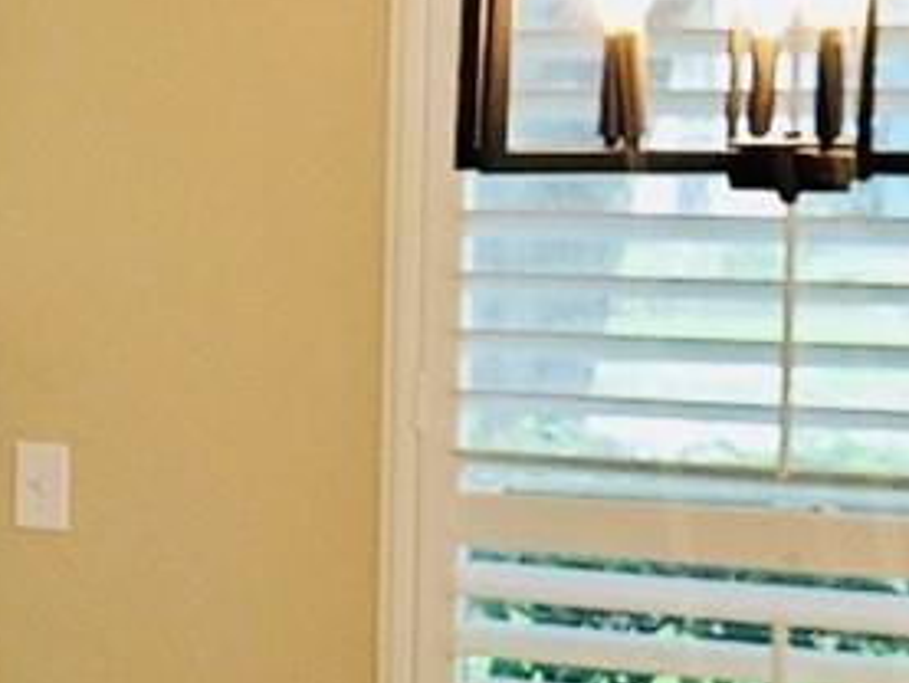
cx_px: -866
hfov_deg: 13.0
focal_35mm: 133
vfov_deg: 11.1
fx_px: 3494
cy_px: 473
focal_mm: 5.4
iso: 124
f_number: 1.8
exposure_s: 1/60.2
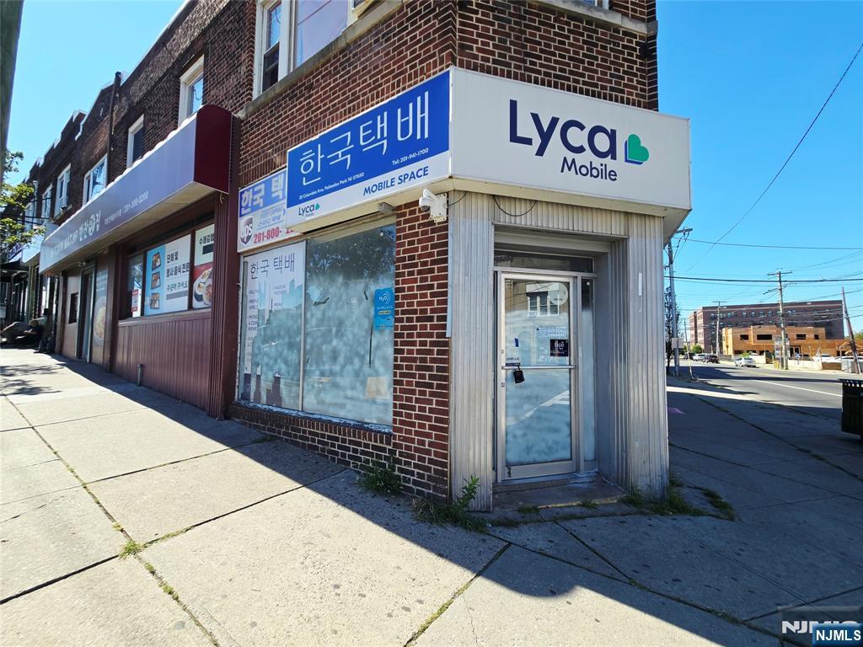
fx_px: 324
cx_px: 432
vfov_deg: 89.9
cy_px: 324
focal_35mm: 13
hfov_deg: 106.2
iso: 50
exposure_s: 1/1218
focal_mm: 2.2
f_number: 2.2
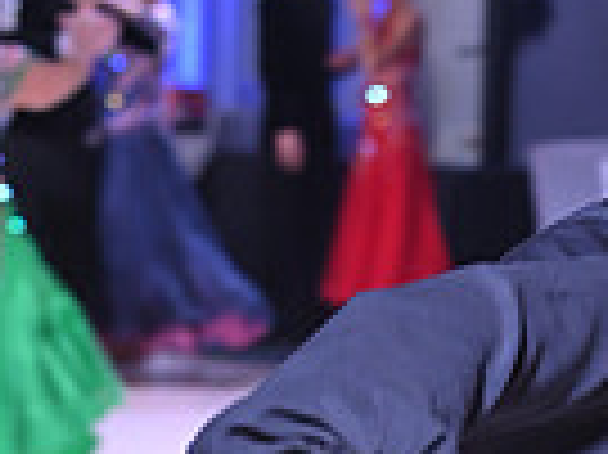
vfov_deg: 5.1
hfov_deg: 6.8
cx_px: 831
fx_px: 5072
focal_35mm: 289
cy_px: 773
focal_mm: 70
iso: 1600
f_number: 5.6
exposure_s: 1/200
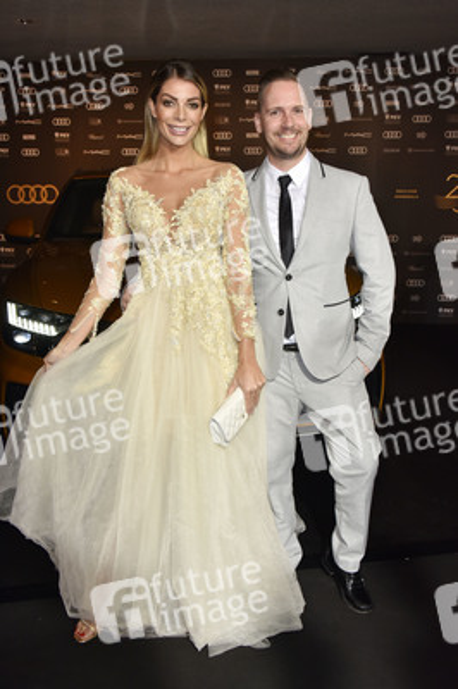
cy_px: 344
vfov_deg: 54.5
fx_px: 669
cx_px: 229
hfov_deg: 37.8
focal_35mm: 35
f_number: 6.3
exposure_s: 1/200
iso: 1250
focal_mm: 35
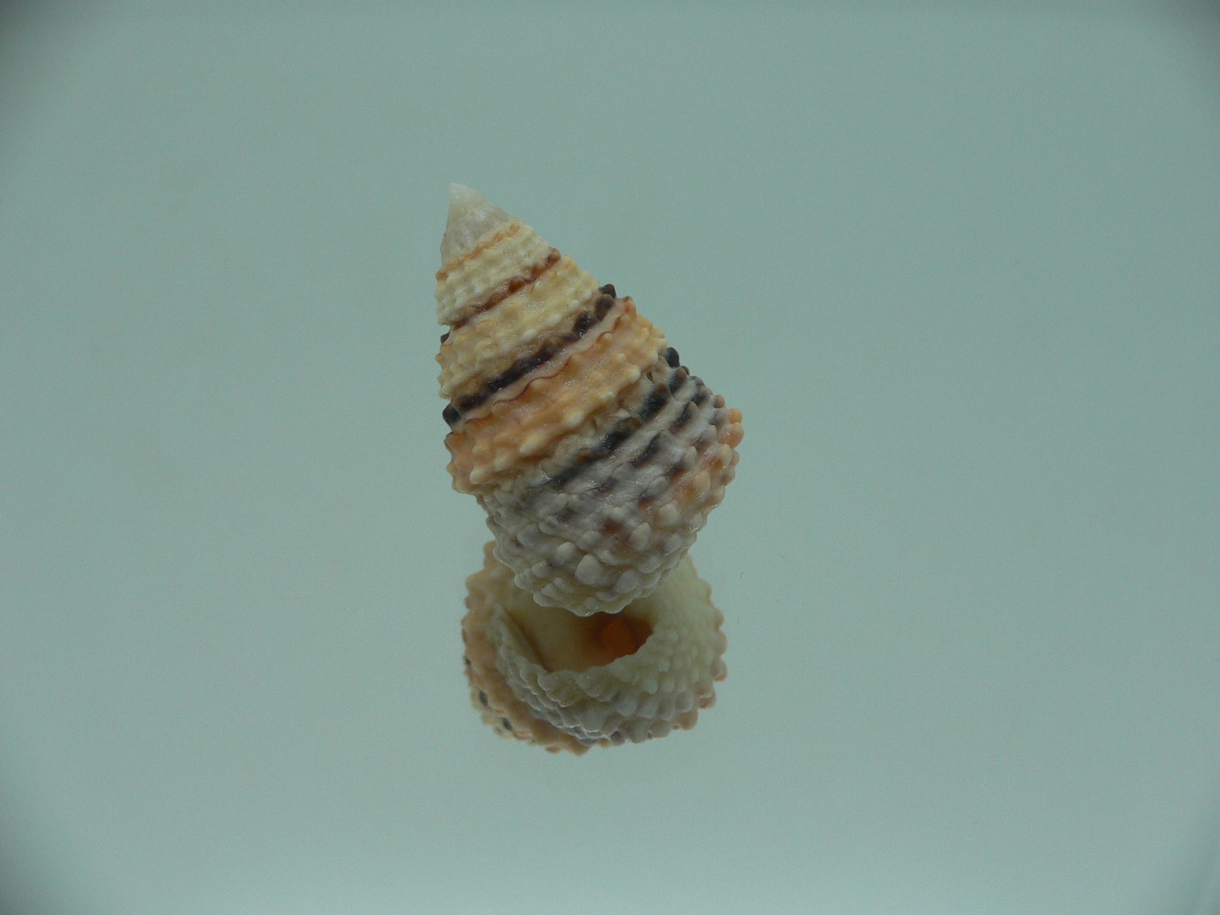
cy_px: 458
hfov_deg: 52.6
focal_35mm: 35
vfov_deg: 40.7
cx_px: 610
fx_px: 1234
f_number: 2.8
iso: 80
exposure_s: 1/60
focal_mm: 4.6
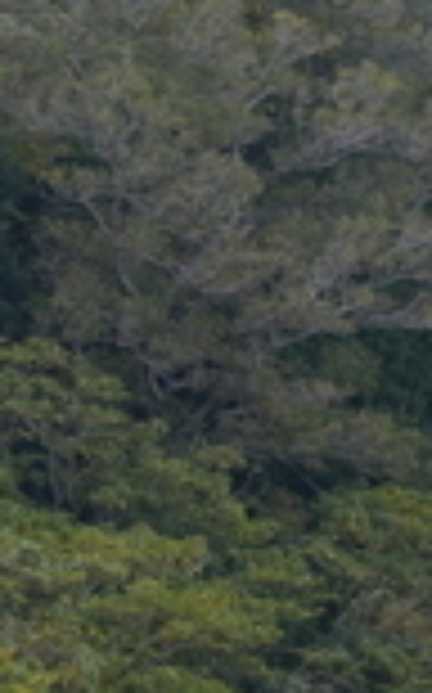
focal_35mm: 495
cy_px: 320
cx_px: -457
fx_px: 9342
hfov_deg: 2.6
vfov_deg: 4.2
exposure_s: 1/250
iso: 200
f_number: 5.6
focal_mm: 60
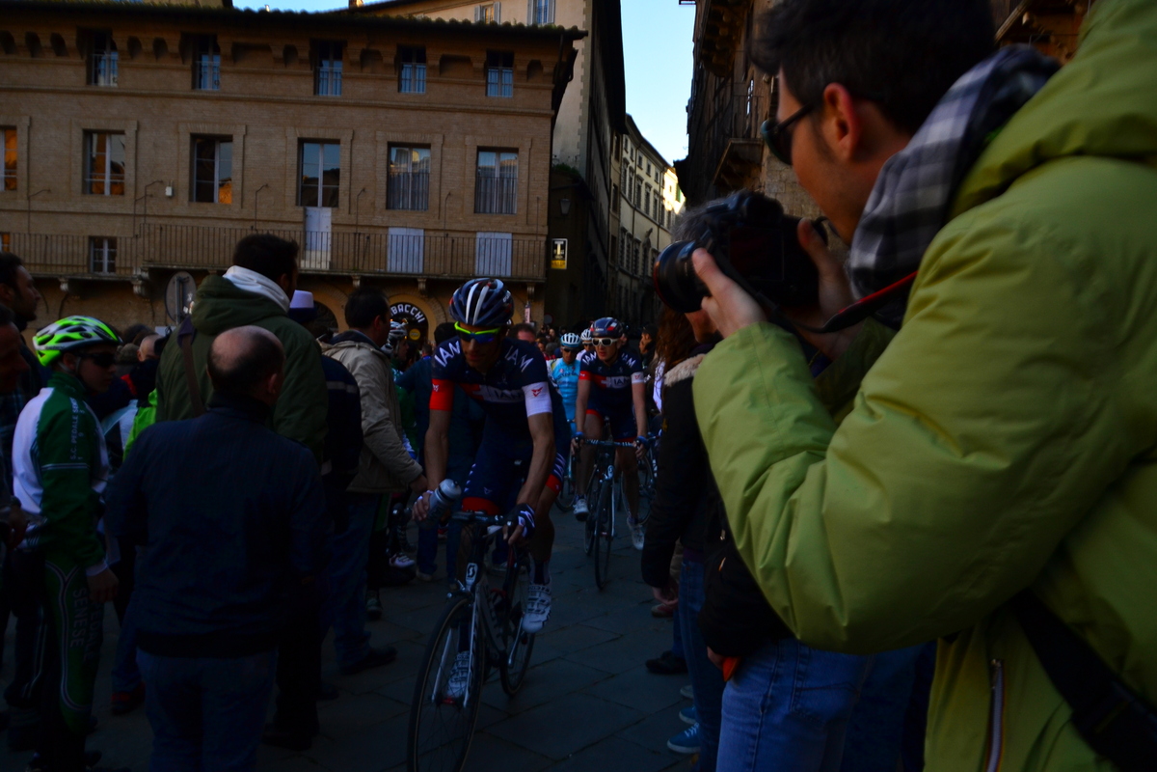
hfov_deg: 67.4
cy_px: 386
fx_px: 868
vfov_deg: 47.9
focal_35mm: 27
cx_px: 578
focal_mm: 18
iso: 200
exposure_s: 1/640
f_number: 3.5
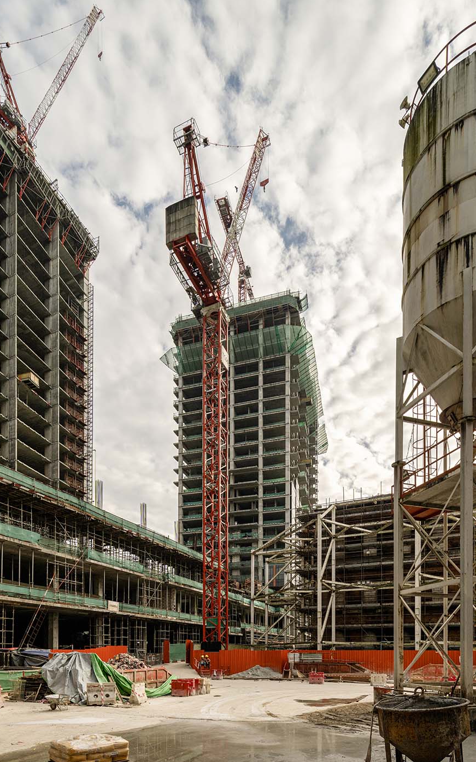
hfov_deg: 59.6
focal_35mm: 20
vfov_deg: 85.1
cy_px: 390
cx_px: 228
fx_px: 415
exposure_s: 1/640
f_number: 9
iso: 100
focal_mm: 19
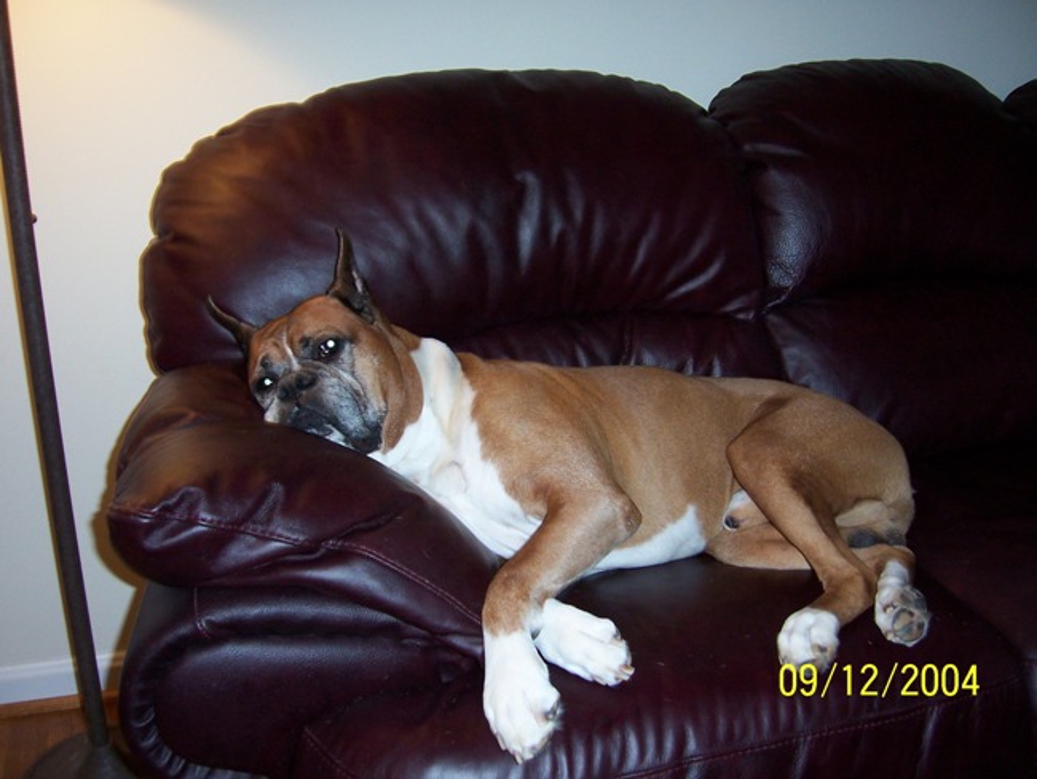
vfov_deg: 39.7
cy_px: 390
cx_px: 518
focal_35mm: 36
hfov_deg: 51.3
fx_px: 1079
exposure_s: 1/60
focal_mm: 6
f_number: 3
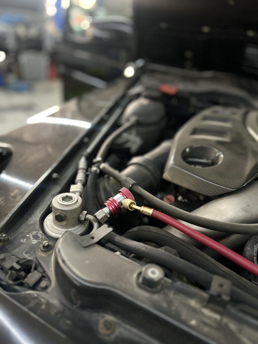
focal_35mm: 24
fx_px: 239
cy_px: 172
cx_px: 129
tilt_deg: -29.8
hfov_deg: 56.8
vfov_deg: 71.6
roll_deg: -10.1
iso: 400
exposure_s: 1/50
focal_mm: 6.86
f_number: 1.78
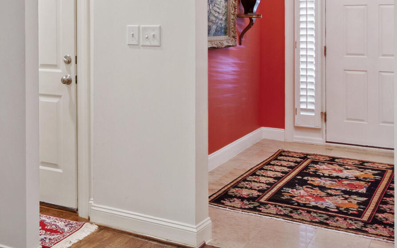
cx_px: 38
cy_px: 13
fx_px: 552
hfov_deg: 37.0
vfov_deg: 24.4
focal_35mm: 51
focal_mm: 10
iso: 100
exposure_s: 1.6
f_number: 8
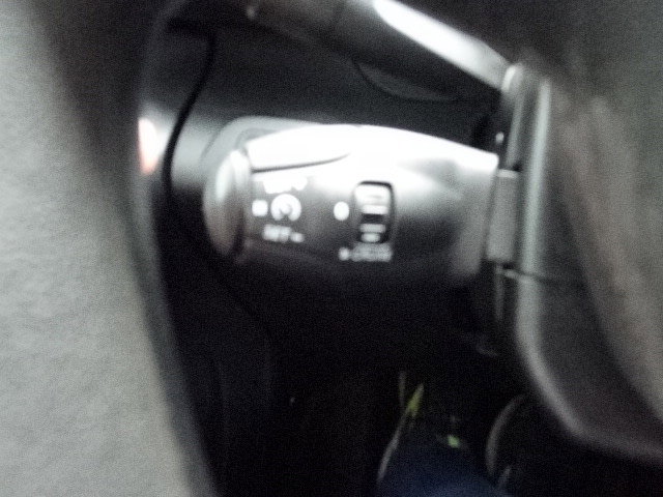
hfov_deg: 71.6
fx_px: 460
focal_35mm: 24
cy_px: 248
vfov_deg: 56.8
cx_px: 332
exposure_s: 1/60
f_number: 3.5
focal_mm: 4.25
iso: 3200
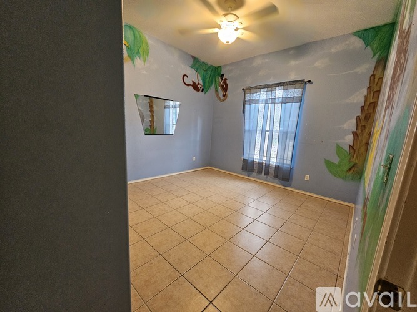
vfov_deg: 89.9
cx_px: 208
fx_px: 157
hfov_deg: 106.2
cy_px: 156
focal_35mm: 13
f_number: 2.2
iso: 400
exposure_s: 1/60
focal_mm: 2.2
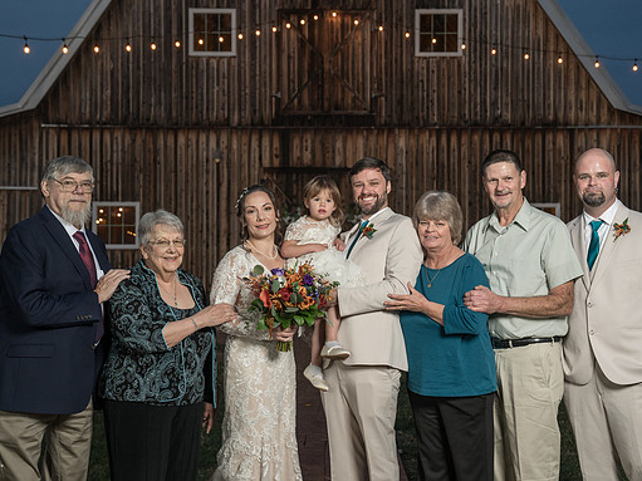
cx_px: 334
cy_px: 235
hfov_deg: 38.9
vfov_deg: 29.7
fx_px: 909
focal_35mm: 49
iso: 1000
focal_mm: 44
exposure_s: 1/100
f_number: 4
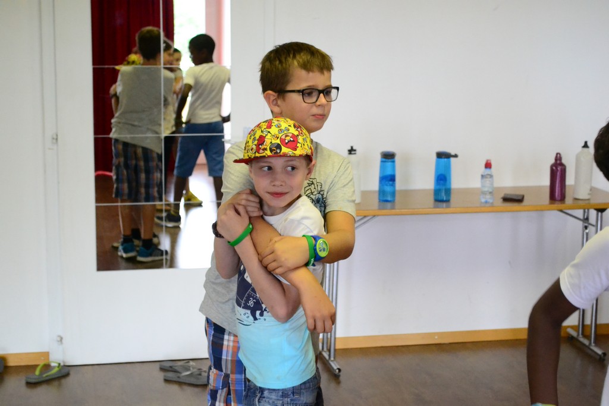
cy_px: 203
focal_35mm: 69
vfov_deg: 19.7
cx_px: 304
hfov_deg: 29.2
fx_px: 1167
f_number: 5.3
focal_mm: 46
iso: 3200
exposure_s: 1/80
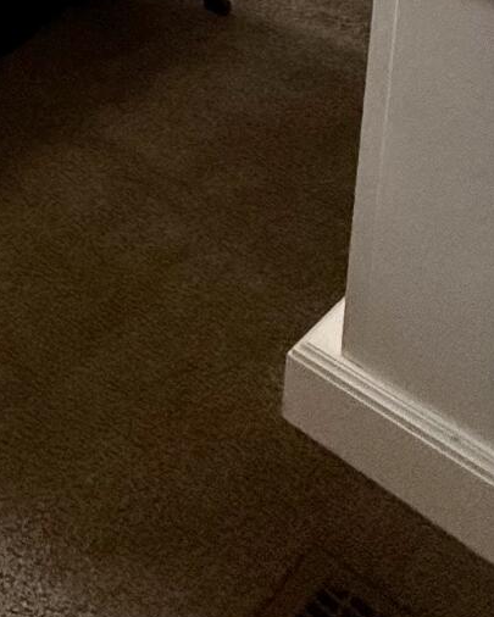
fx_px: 987
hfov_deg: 19.8
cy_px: -371
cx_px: -420
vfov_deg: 24.4
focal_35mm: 54
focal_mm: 2.22
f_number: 2.2
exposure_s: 1/99
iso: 320
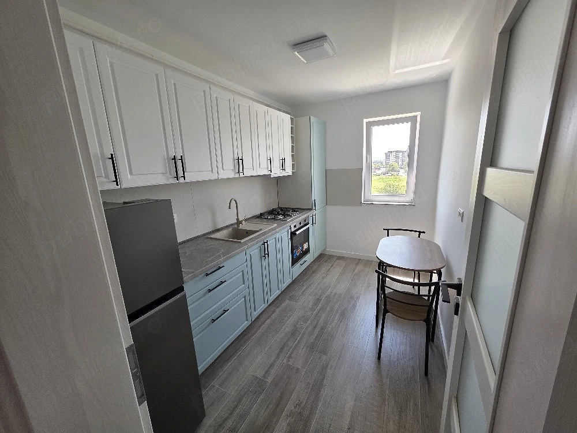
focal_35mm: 13
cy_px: 216
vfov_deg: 89.9
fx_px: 217
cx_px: 288
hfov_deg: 106.2
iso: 50
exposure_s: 1/101
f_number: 1.9
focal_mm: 2.2
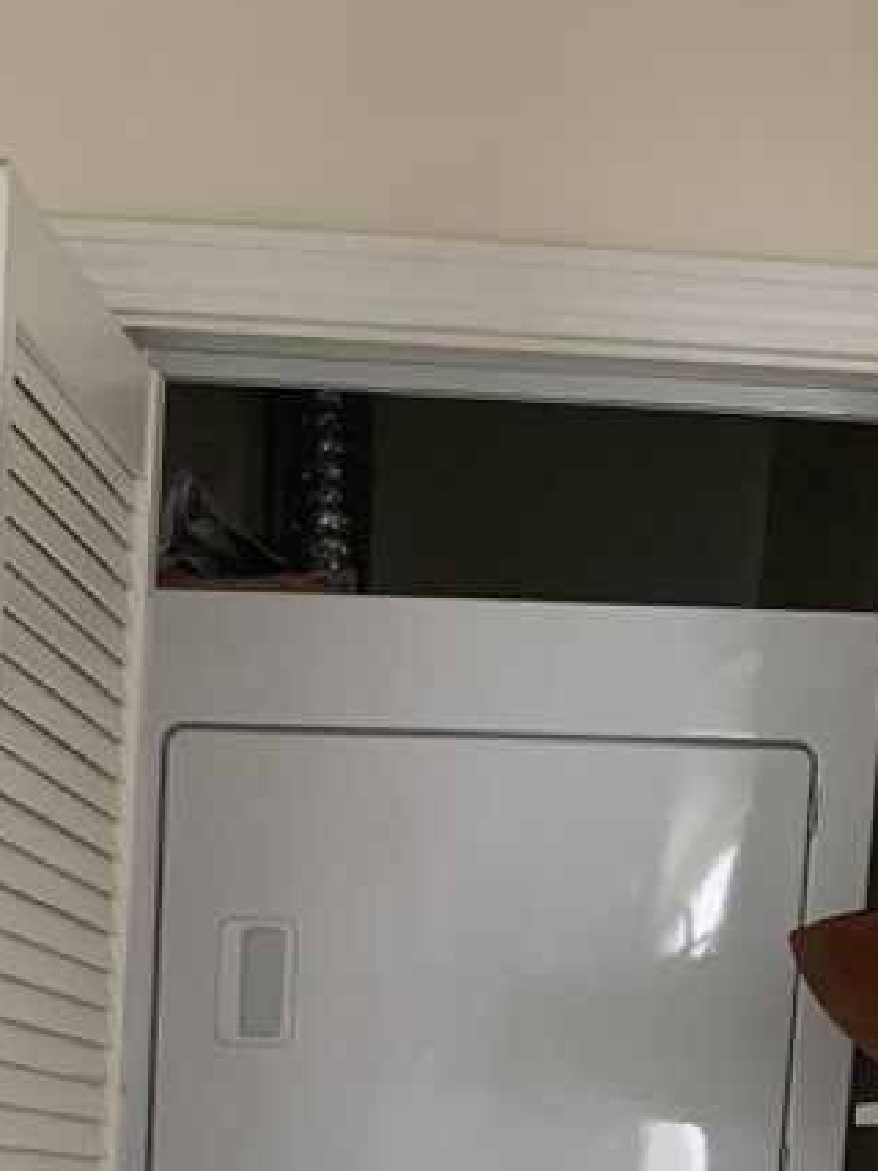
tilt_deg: -9.4
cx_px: -71
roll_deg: -1.7
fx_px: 2639
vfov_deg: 21.7
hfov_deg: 18.2
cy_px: 1654
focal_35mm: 78
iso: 64
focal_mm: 4.25
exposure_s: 1/121
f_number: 1.8
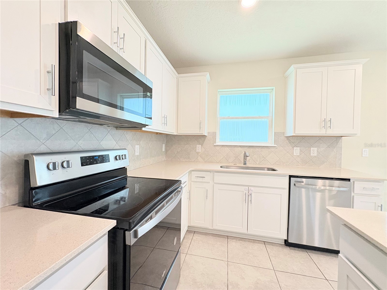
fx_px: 157
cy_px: 145
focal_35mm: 14
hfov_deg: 102.1
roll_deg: +0.4
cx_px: 194
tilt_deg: -1.4
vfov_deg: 85.7
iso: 400
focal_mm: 2.22
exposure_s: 1/120
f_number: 2.2
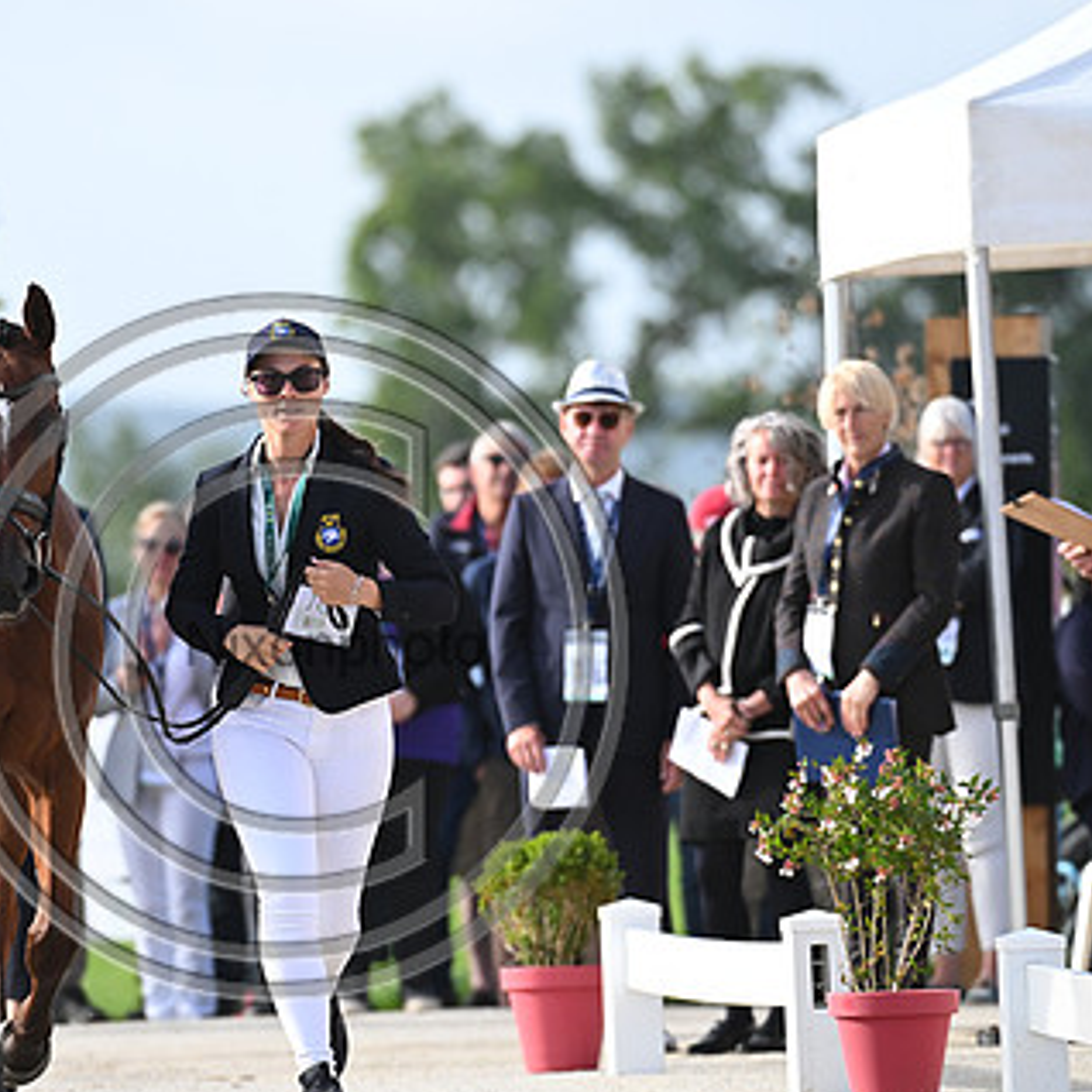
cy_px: 599
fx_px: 21022
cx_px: 237
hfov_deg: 3.0
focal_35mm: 589
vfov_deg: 3.0
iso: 900
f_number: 5
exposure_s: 1/1600
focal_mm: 380
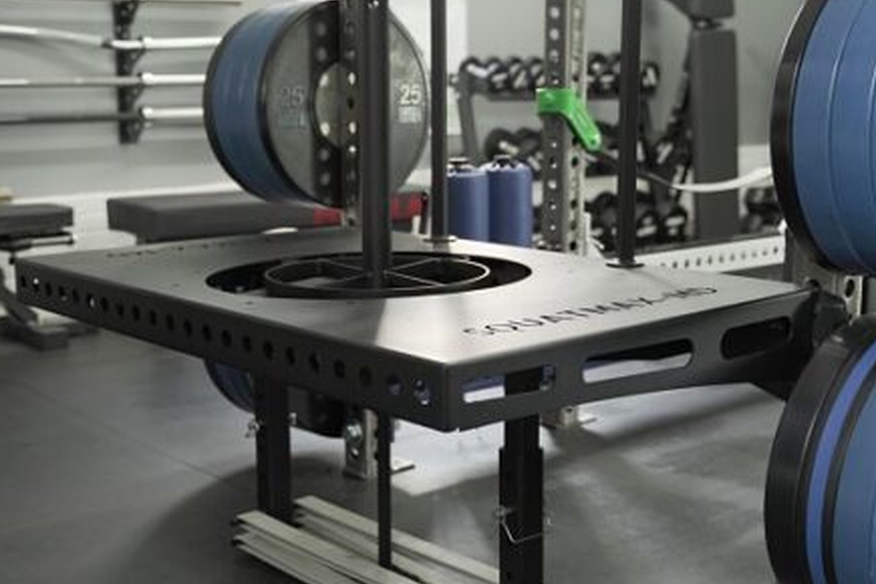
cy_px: 314
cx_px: 435
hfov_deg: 38.9
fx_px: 1241
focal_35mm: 51
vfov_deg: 26.5
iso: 800
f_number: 2.8
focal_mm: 37
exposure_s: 1/50
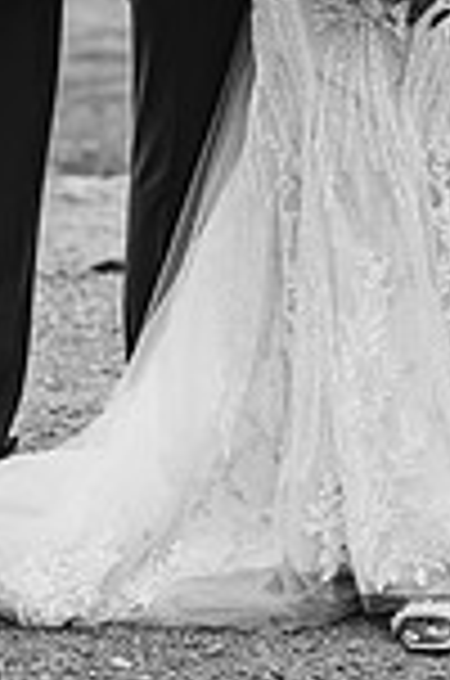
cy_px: -180
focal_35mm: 254
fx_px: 4784
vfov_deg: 8.0
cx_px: 272
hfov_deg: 5.4
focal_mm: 85
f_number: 2.2
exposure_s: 1/1250
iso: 100
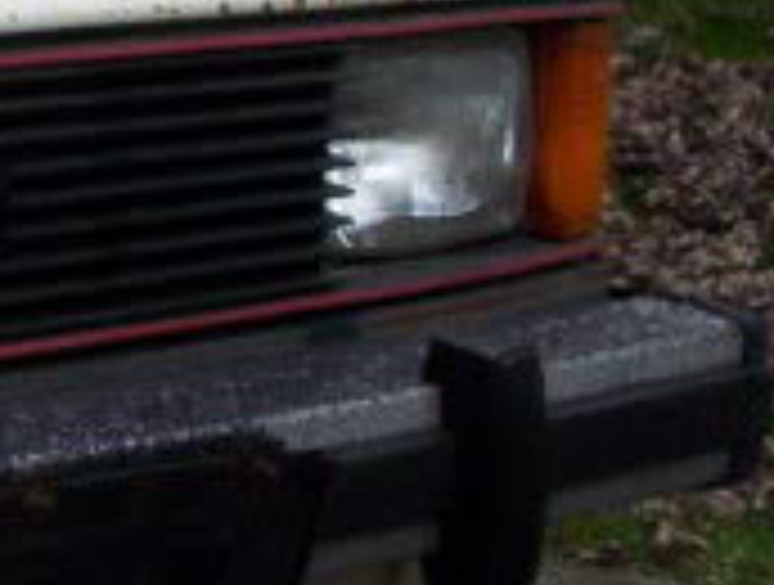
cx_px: -1022
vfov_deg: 8.4
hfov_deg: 9.9
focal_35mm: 177
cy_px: 194
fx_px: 3969
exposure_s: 1/109
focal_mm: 4.99
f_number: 4.5
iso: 100
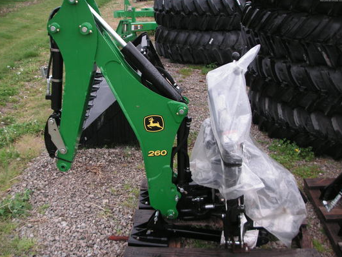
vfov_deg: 36.8
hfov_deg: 47.8
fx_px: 385
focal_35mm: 39
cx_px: 168
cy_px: 129
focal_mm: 6.3
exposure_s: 1/45
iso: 64
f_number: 3.3
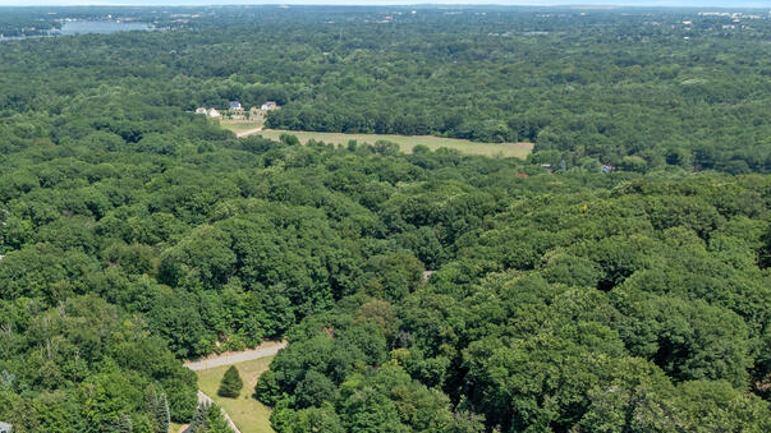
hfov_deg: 37.3
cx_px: 79
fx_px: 1063
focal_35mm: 52
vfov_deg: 21.2
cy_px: 536
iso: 140
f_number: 2.8
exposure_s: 1/1250
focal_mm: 12.29
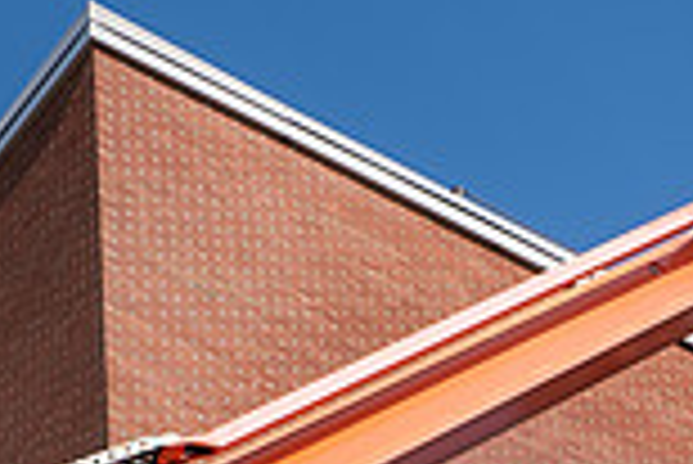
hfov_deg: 8.8
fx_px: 4489
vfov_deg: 5.8
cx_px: 706
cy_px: 795
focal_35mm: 233
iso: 125
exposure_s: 1/400
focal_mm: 62
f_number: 8
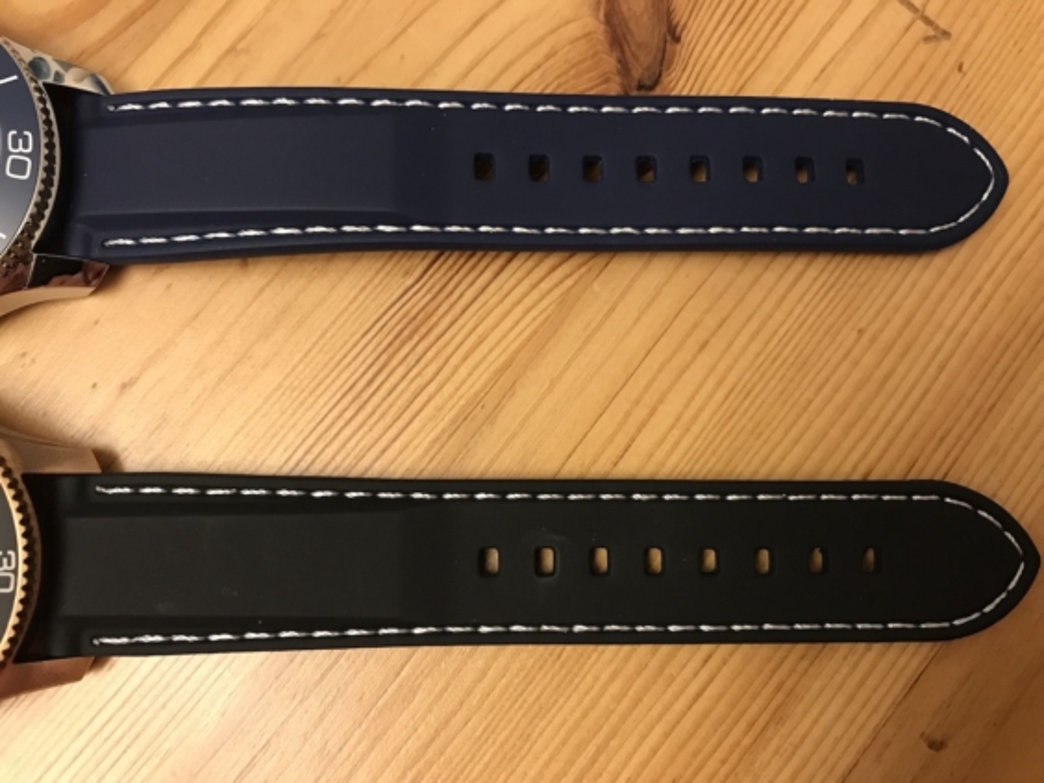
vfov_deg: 49.7
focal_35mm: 28
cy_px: 392
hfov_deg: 63.4
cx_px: 522
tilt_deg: -83.2
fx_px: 844
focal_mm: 3.99
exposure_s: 1/15
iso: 64
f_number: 1.8
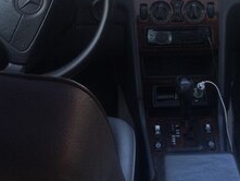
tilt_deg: -9.1
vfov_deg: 21.0
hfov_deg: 29.5
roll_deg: -0.5
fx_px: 451
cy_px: -39
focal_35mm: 65
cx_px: 169
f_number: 2.2
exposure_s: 1/100
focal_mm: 4.15
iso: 50
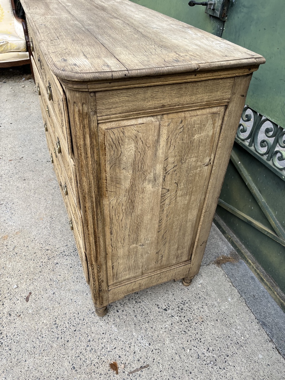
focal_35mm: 26
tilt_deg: -40.0
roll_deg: -5.4
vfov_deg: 67.3
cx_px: 142
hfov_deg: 53.1
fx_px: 285
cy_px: 190
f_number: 1.6
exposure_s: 1/569
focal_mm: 5.1
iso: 50
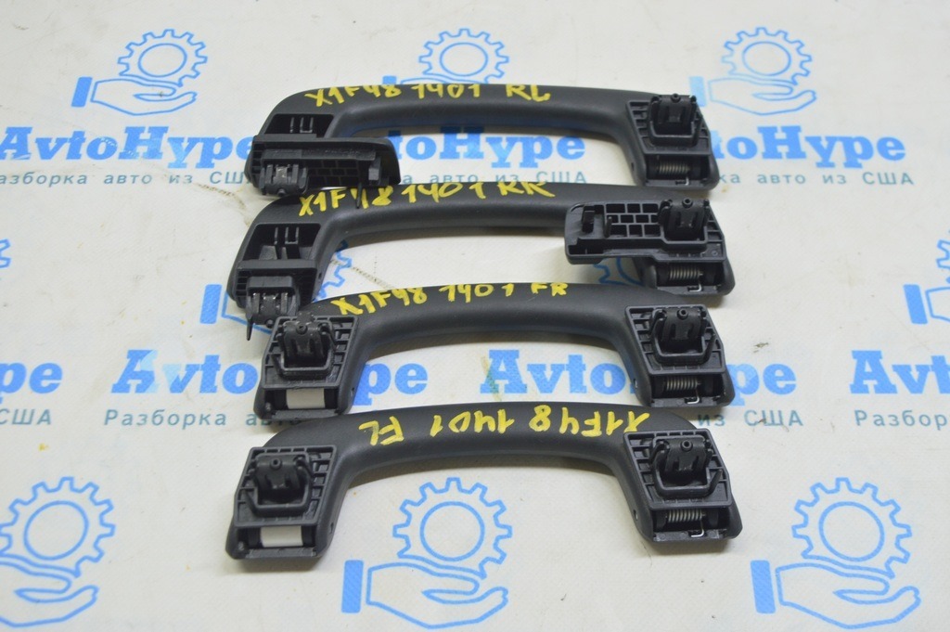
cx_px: 475
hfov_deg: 43.6
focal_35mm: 45
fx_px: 1187
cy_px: 316
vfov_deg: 29.8
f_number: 5.6
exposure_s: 1/20
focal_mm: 30
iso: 400
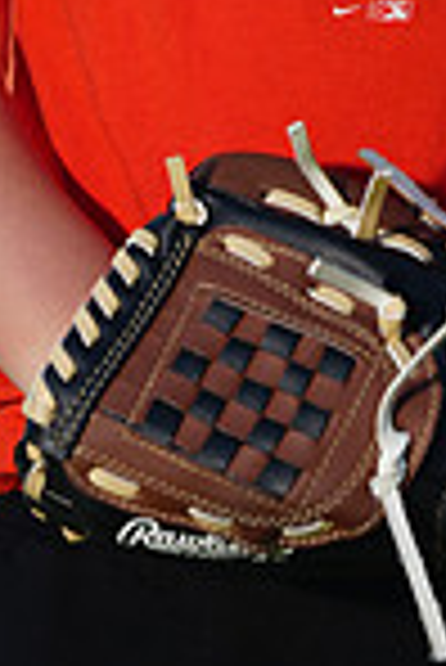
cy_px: -518
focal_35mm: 782
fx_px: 14497
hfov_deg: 1.8
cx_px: 435
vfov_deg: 2.6
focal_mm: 200
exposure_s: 1/250
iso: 50
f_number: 5
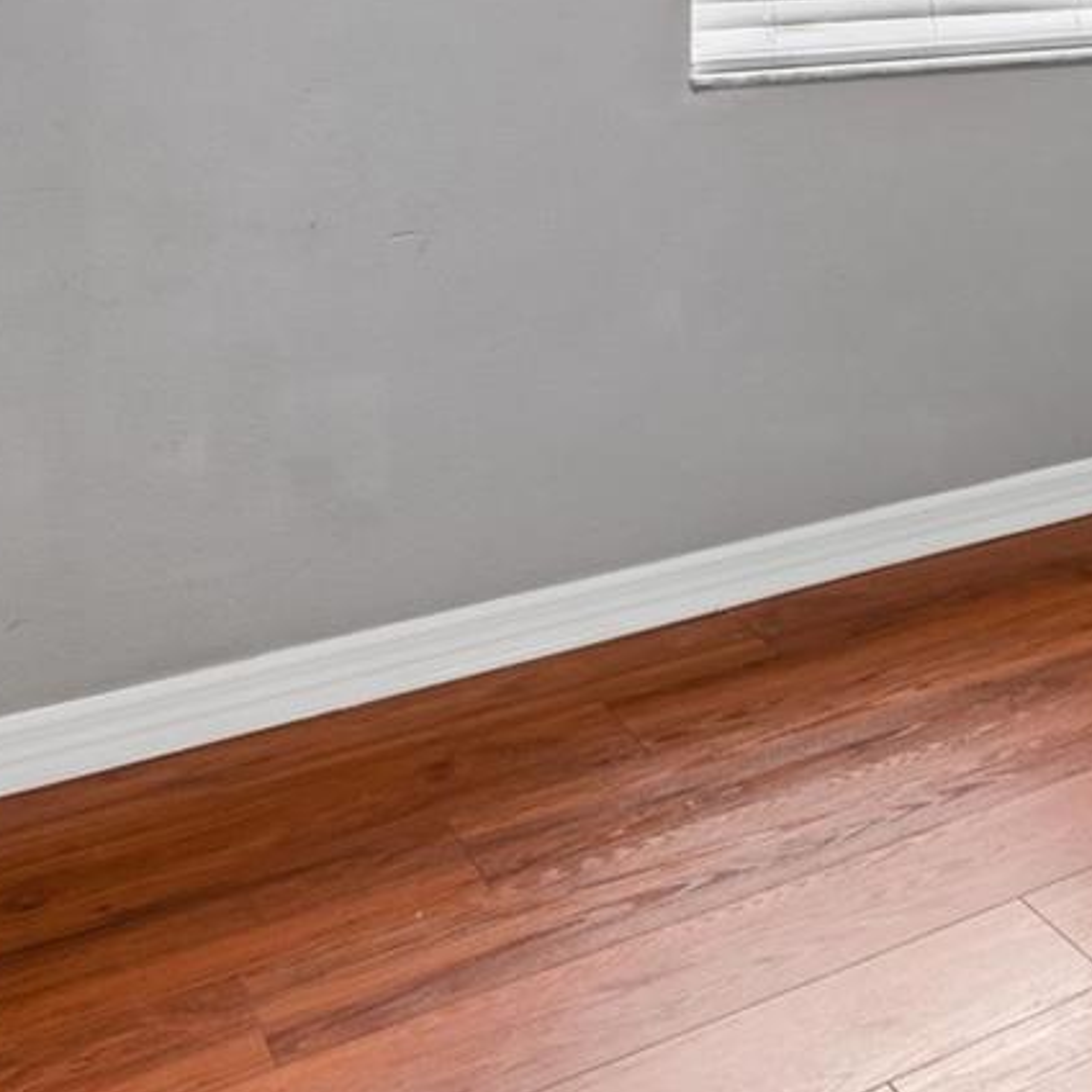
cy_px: -170
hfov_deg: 31.0
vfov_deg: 30.7
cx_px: 1236
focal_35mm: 48
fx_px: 1713
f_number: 7.1
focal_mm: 10
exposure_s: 1/6
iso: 100
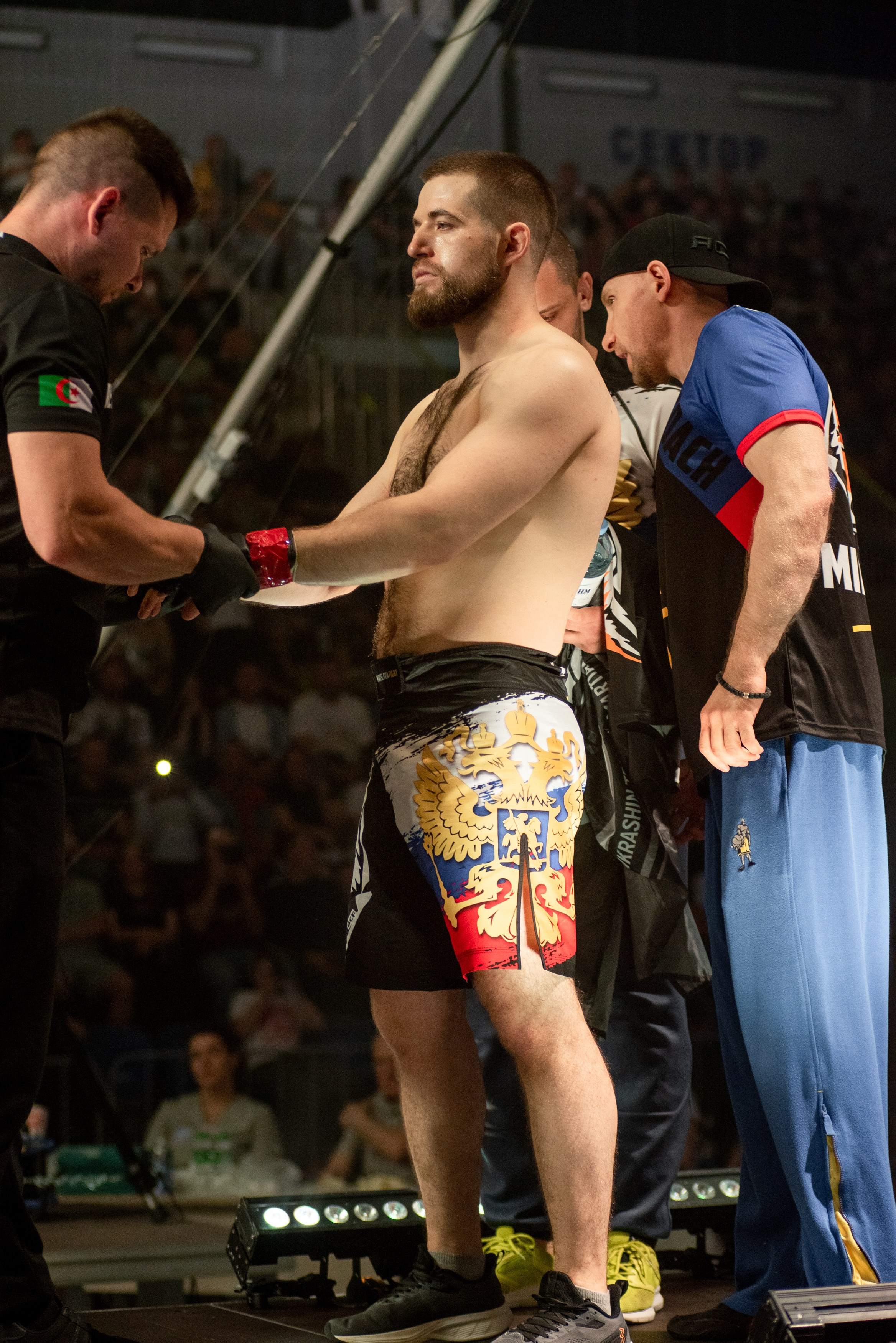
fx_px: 3208
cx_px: 448
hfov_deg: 15.9
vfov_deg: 23.6
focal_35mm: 86
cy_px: 672
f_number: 4
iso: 2000
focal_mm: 86
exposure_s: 1/640
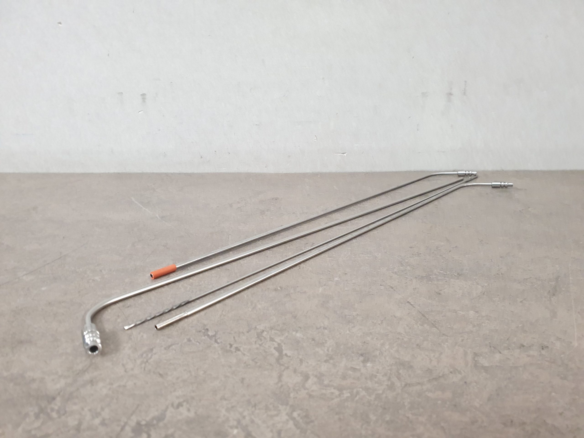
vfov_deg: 53.1
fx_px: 439
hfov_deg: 67.3
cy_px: 219
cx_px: 292
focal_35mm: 26
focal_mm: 4.3
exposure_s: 1/33
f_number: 2.4
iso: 320
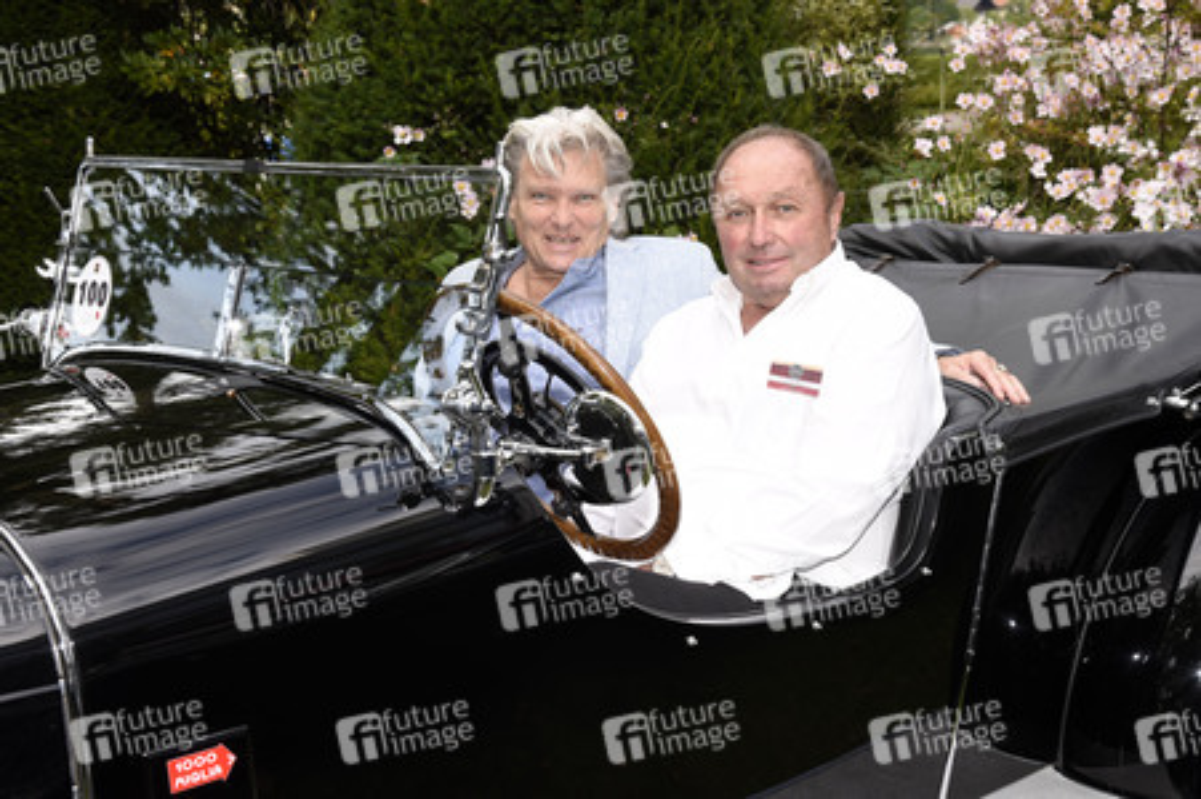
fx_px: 1667
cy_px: 400
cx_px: 600
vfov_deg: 27.0
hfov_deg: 39.6
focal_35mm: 50
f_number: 8
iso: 250
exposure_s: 1/125
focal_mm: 50
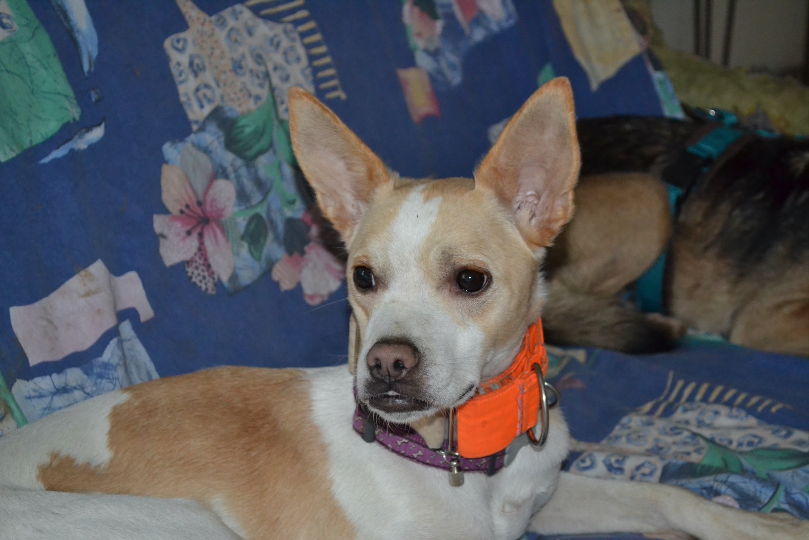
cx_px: 404
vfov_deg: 18.9
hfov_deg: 28.1
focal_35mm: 72
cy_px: 270
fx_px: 1618
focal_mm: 48
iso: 3200
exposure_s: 1/60
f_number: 5.3
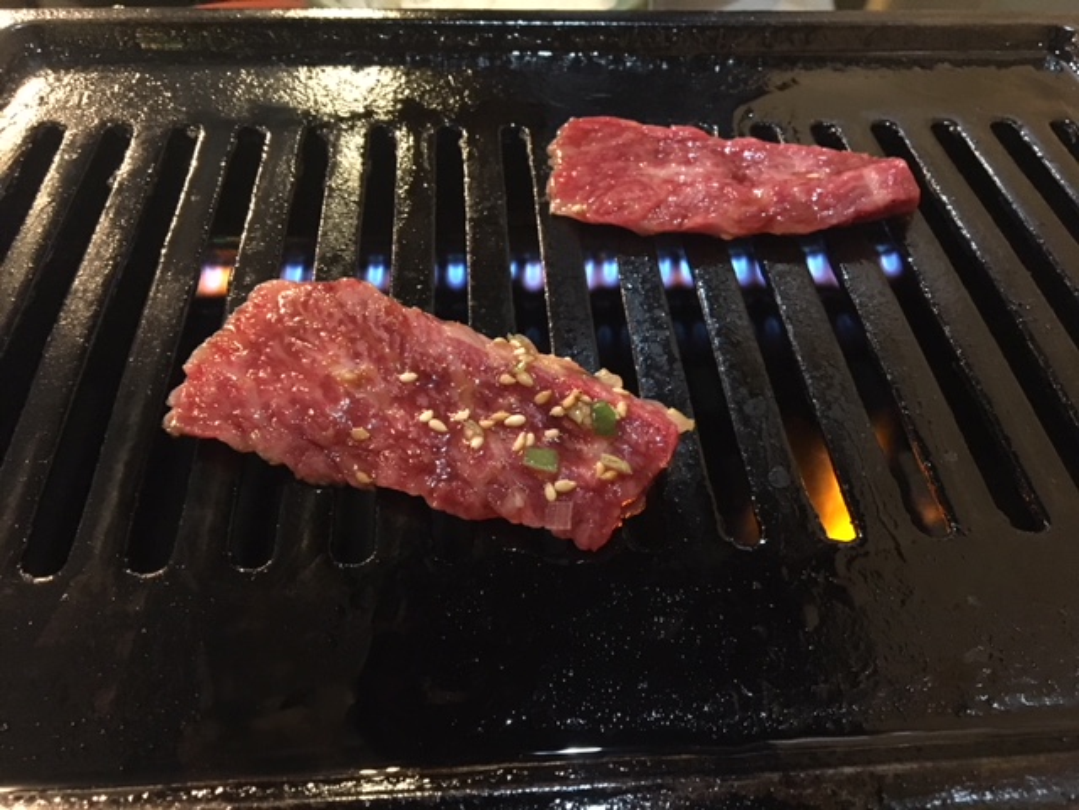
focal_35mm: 29
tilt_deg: -47.4
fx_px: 904
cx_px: 540
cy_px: 405
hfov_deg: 61.7
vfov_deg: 48.2
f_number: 2.2
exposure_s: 1/15
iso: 320
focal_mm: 4.15
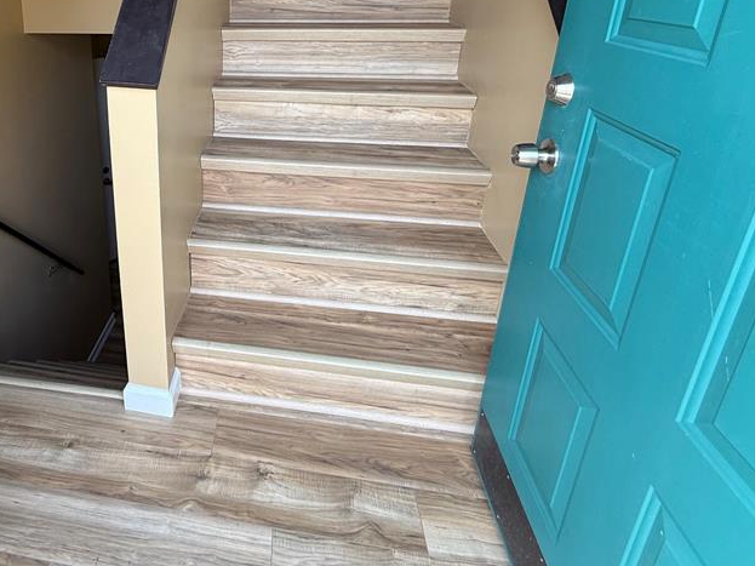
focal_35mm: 23
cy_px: 139
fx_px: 502
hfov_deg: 69.9
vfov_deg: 55.9
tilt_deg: -17.8
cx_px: 206
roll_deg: +1.1
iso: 64
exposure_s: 1/99
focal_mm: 2.22
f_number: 2.2
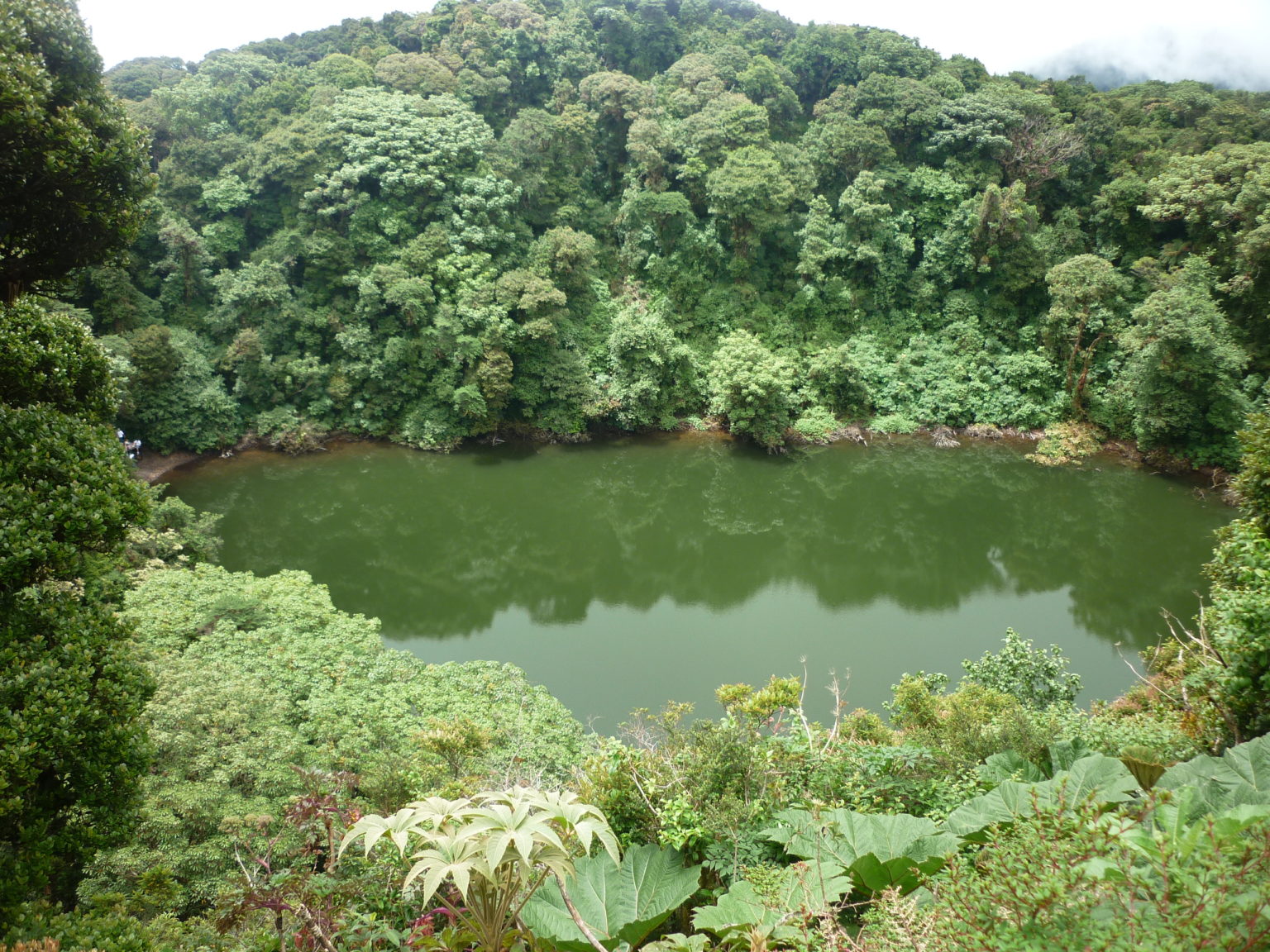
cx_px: 635
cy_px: 476
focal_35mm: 33
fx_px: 1211
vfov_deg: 42.9
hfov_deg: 55.4
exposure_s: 1/250
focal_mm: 5.5
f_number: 2.8
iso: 80
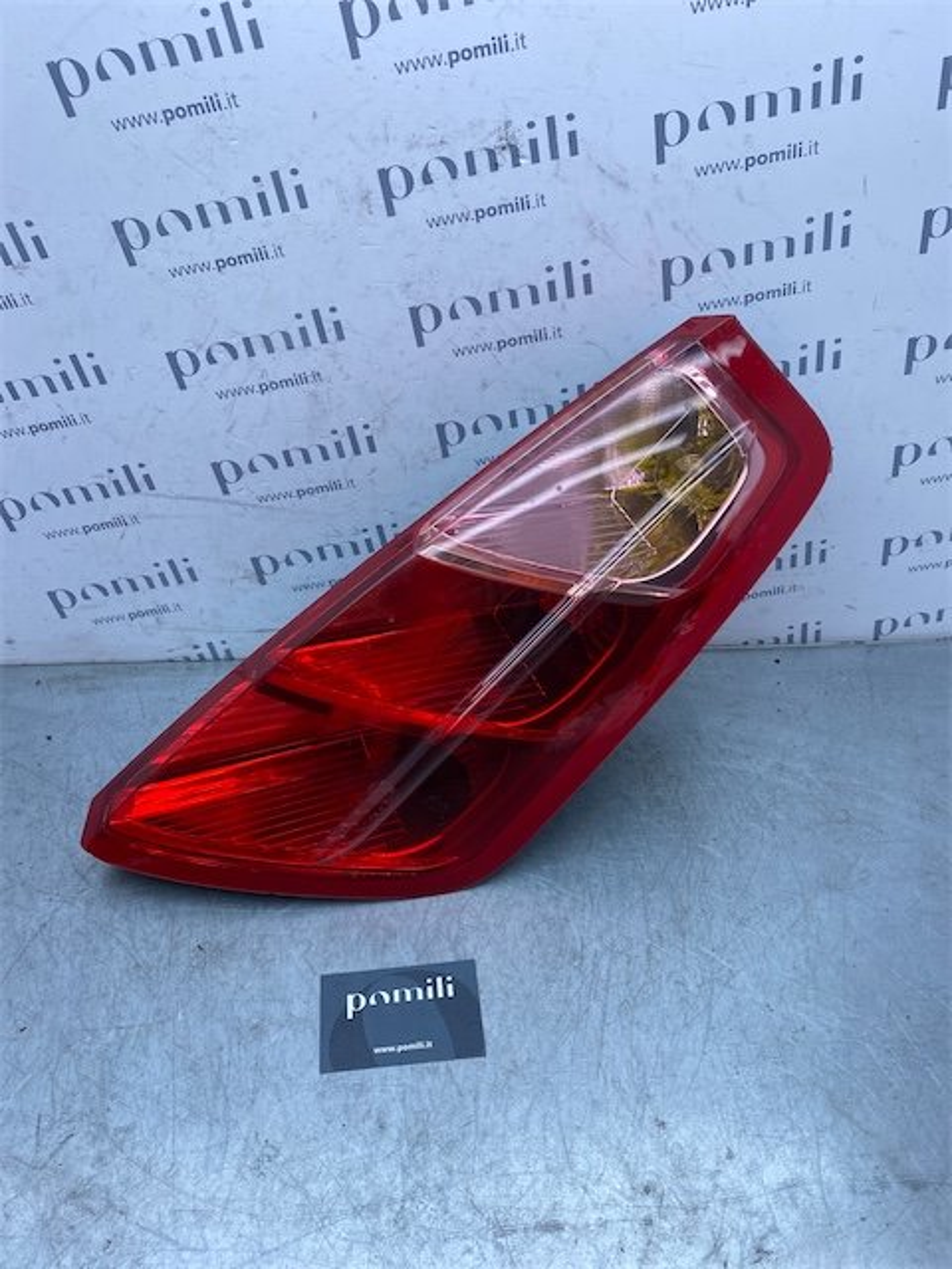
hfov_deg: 53.1
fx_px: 953
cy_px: 634
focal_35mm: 26
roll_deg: -1.0
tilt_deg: -41.8
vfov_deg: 67.3
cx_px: 476
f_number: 1.8
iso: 32
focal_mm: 4.25
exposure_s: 1/898
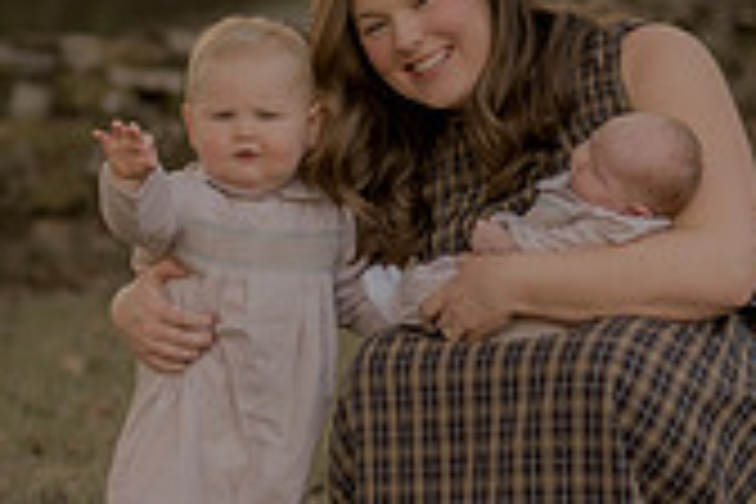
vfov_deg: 7.9
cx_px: 292
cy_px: 374
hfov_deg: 11.9
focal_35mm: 173
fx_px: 3633
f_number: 1.8
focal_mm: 50
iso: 160
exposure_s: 1/500
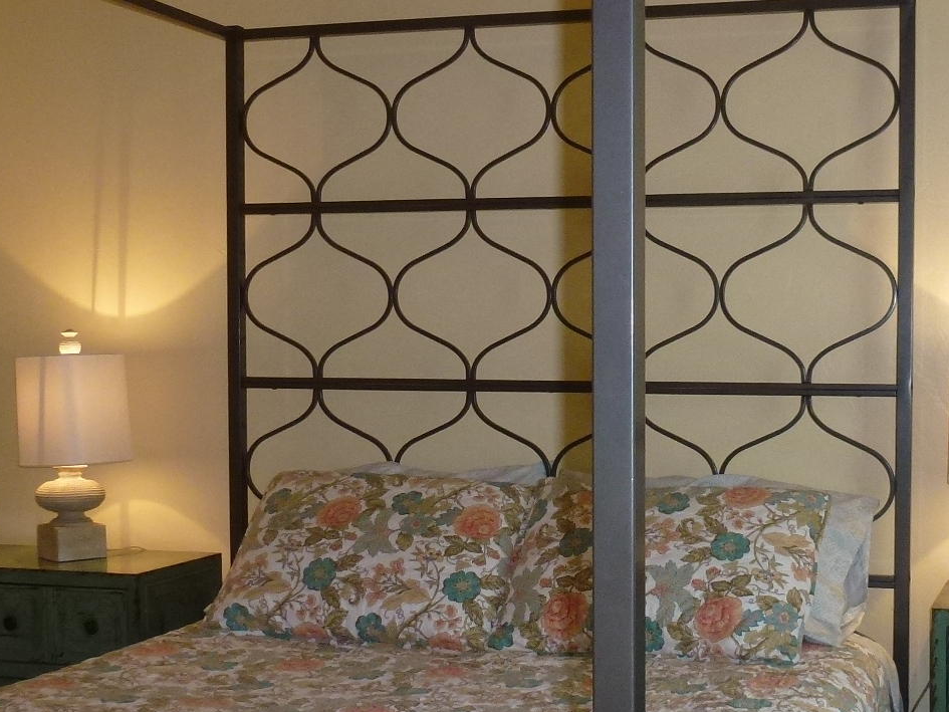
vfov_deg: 28.0
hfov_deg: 36.2
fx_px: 1426
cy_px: 434
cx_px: 677
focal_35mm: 52
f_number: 3.3
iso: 200
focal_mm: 4.3
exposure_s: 1/60
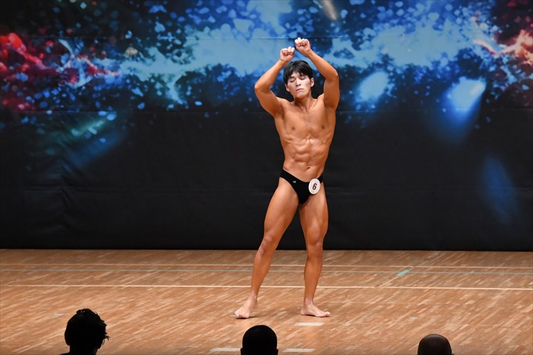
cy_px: 178
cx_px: 266
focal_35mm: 240
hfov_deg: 8.6
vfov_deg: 5.7
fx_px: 3552
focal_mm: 160
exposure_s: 1/400
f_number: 5.6
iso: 6400
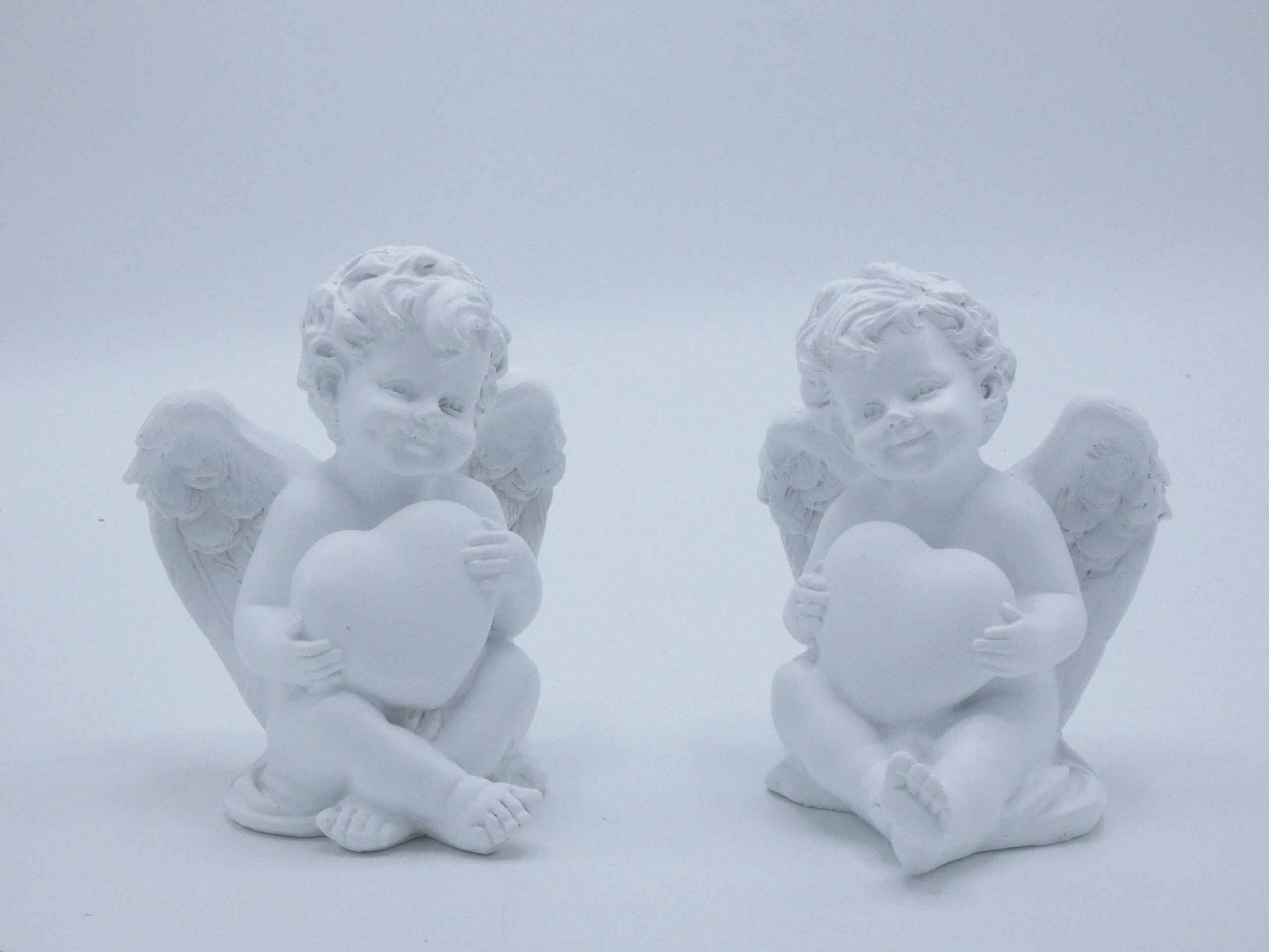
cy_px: 476
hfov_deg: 18.7
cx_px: 634
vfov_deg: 14.1
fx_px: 3849
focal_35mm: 105
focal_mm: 18.8
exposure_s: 1/500
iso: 400
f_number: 8
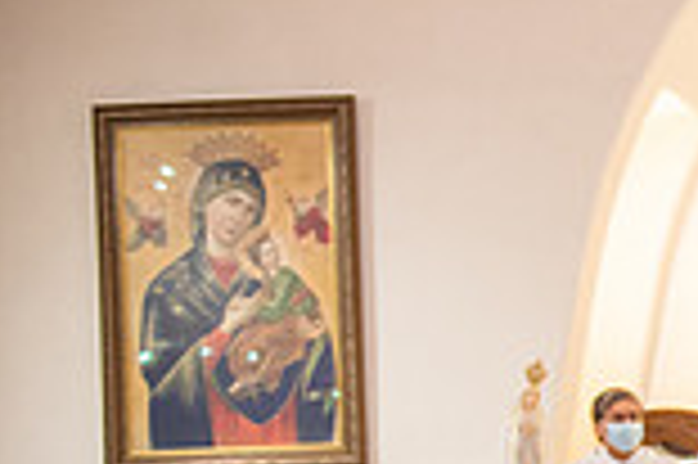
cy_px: 484
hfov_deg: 14.7
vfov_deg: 11.3
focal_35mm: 120
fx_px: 2324
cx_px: 1301
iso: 1000
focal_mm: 32
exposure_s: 1/160
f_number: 2.8
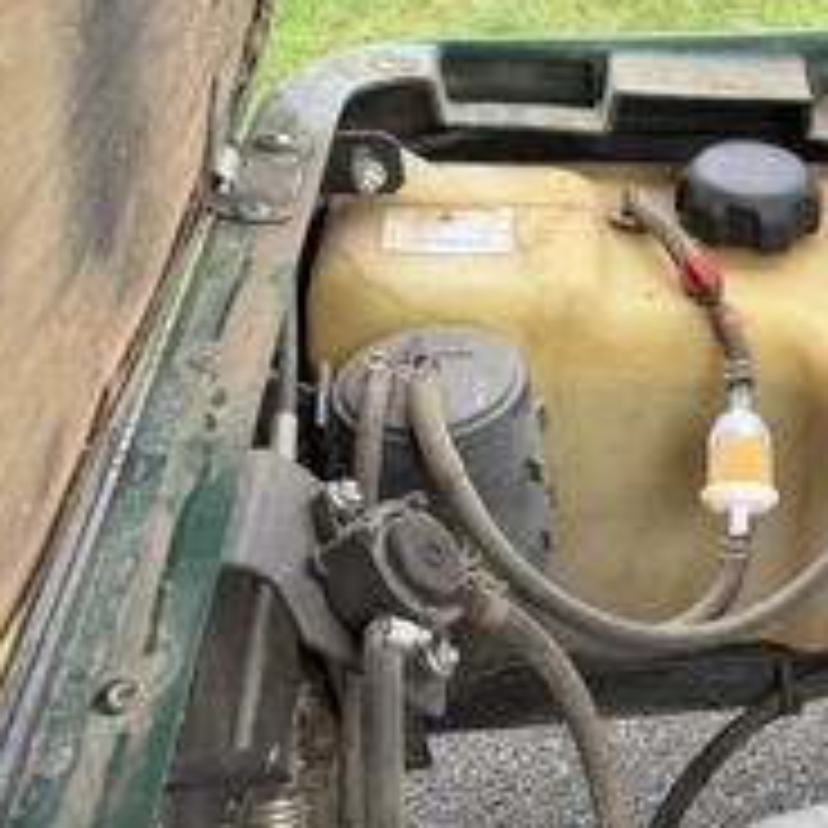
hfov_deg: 33.0
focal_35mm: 46
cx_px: 868
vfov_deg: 36.8
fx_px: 1245
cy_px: 374
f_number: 1.78
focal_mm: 6.76
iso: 64
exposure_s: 1/121
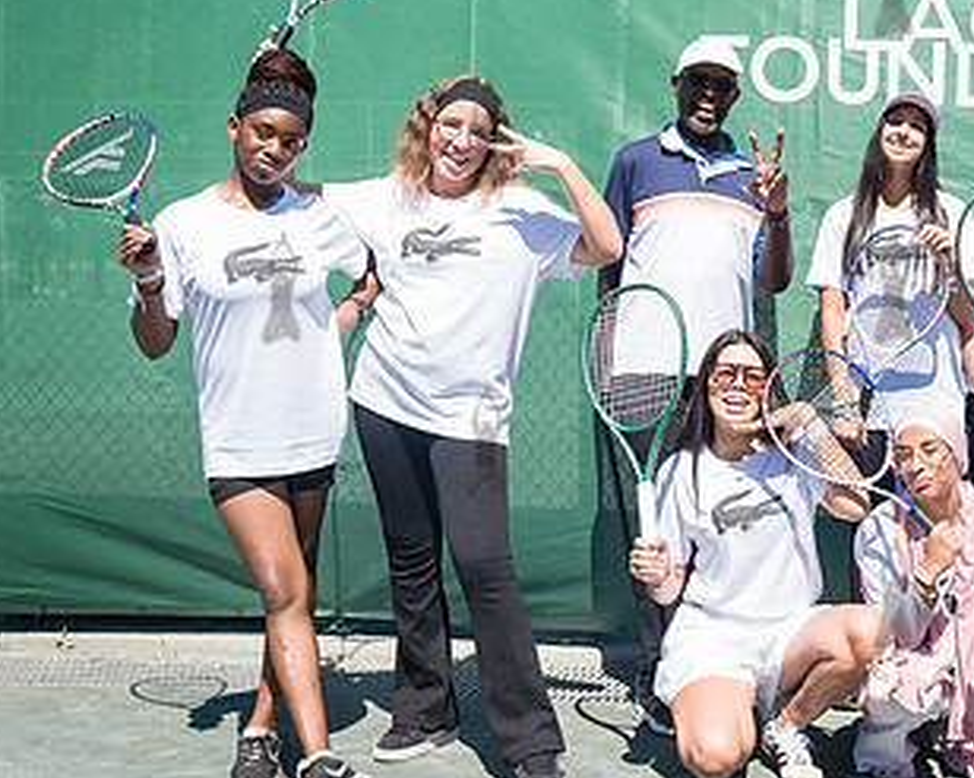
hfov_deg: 29.4
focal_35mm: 61
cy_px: 317
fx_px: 1757
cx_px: 919
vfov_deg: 24.9
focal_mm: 32
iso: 200
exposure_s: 1/800
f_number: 4.5
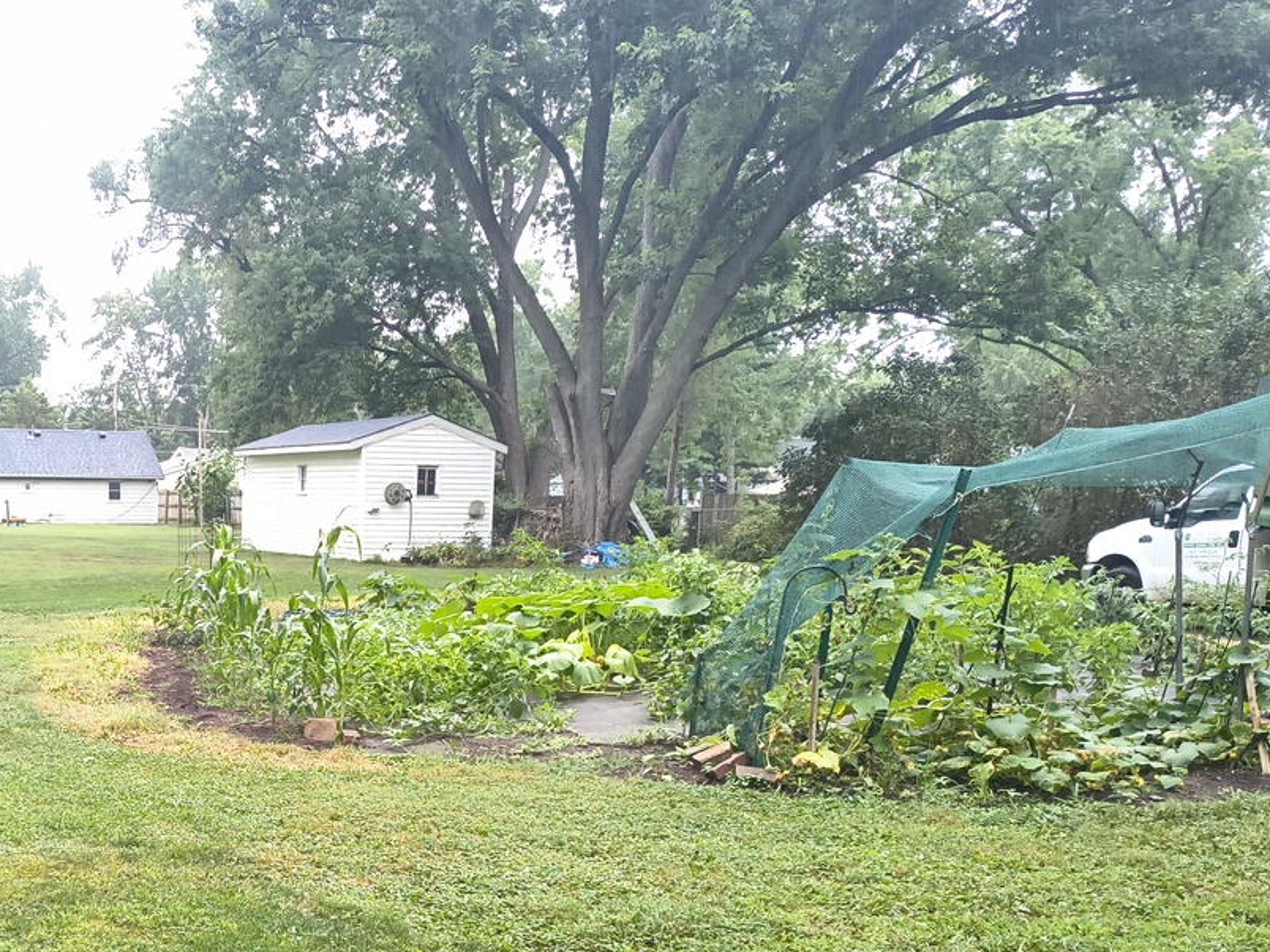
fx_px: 1578
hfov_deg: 41.1
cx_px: 178
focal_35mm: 43
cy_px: 777
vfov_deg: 32.6
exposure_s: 1/120
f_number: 1.8
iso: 441
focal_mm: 5.56
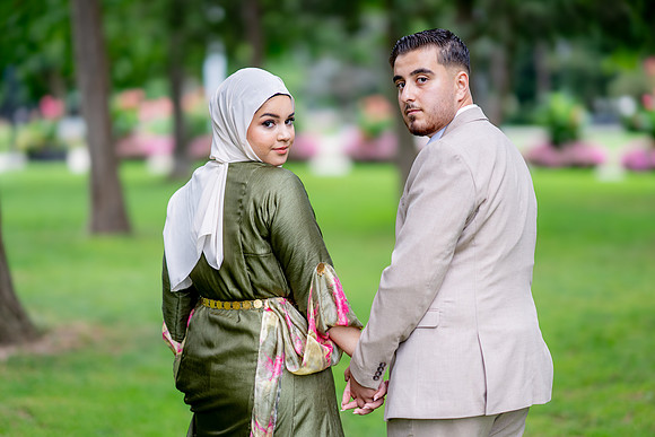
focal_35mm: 85
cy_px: 218
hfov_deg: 23.9
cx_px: 328
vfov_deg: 16.1
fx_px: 1547
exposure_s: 1/1000
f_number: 1.4
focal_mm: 85
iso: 100
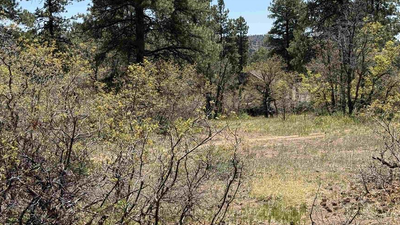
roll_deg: +1.7
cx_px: 204
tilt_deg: -1.9
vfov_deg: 19.4
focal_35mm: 62
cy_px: 94
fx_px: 658
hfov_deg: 33.8
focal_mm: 6.76
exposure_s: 1/2577
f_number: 1.78
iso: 64
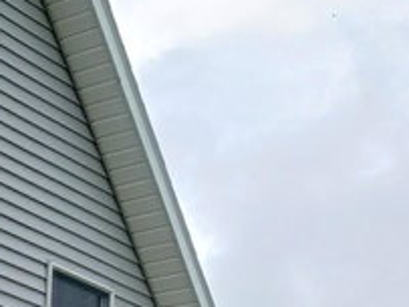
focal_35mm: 136
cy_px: 604
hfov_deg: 12.3
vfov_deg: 10.1
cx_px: -480
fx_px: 1606
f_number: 1.8
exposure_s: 1/320
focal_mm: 4
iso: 20
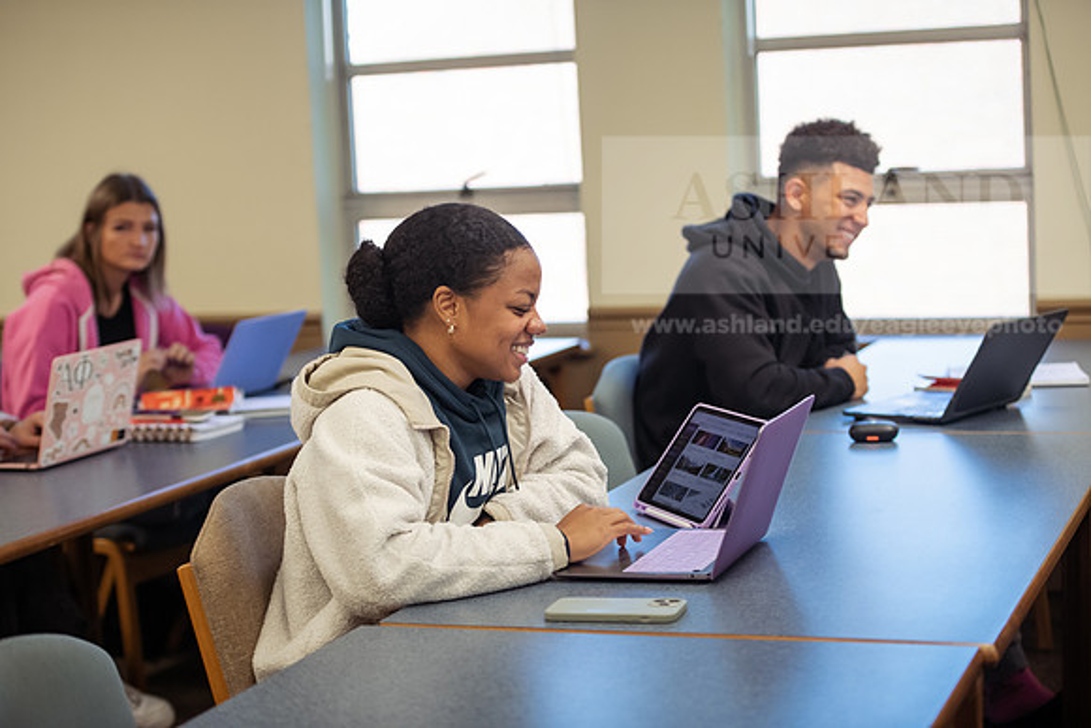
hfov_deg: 28.8
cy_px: 364
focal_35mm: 70
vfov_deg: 19.5
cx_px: 546
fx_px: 2122
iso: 1250
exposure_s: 1/200
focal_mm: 70
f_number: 2.8
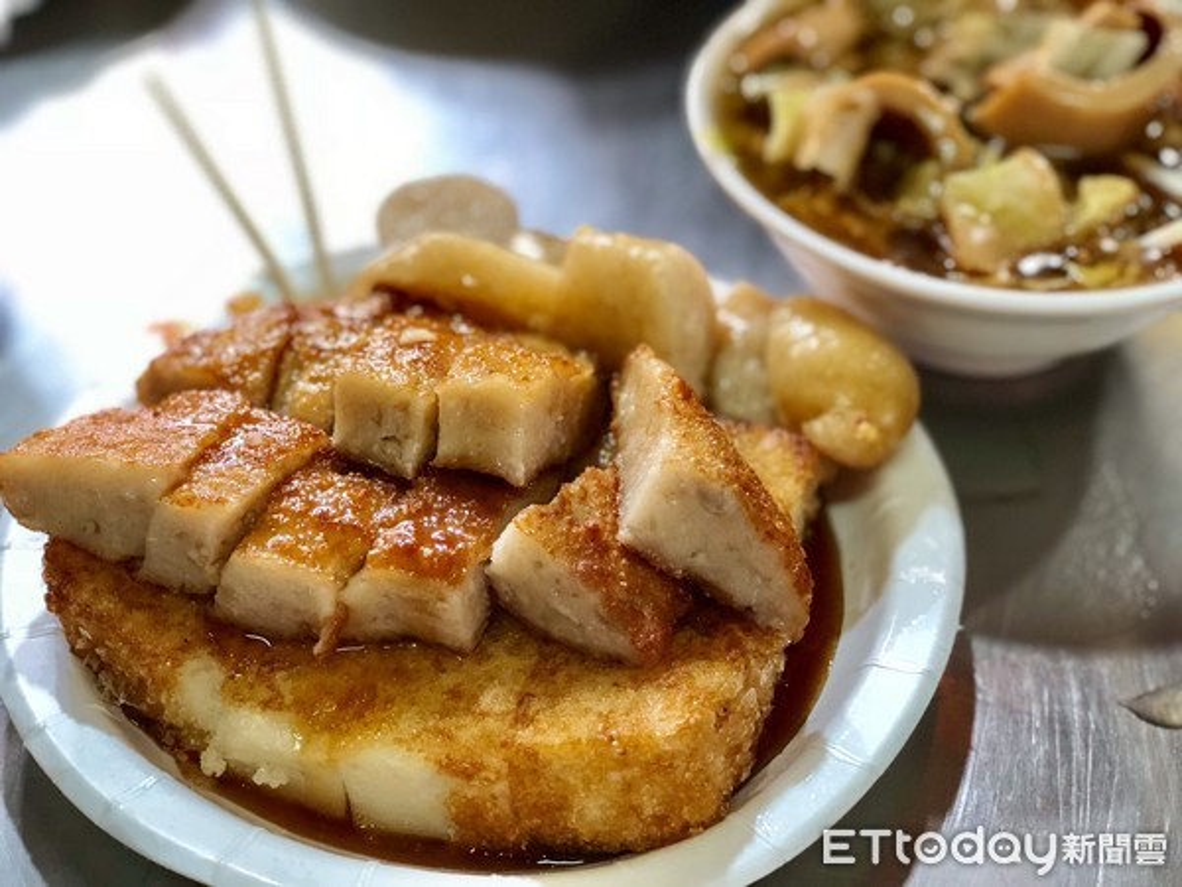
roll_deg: +0.4
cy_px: 444
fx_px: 1946
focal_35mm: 57
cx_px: 591
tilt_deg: -42.4
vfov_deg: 25.7
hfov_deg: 33.8
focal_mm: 6.6
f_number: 2.8
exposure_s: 1/60
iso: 400
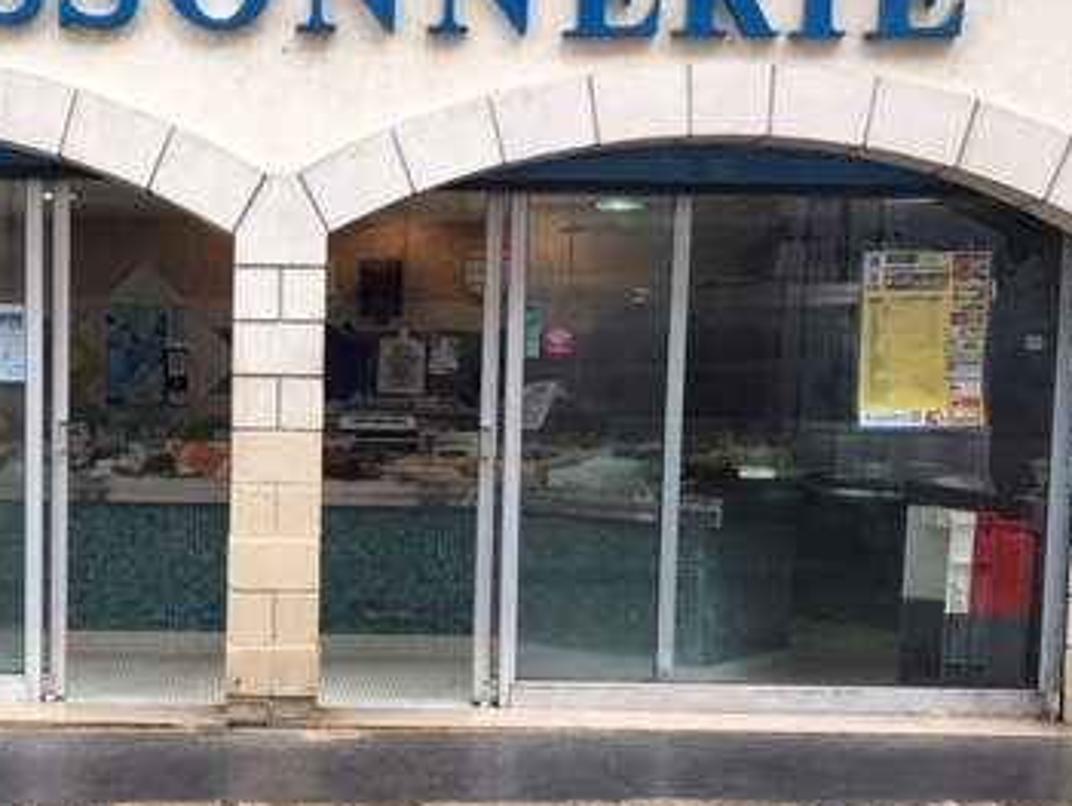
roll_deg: -1.0
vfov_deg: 27.5
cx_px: 257
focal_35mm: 53
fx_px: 1642
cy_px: 506
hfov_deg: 35.3
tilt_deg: -4.9
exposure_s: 1/100
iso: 25
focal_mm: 4.15
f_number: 2.2
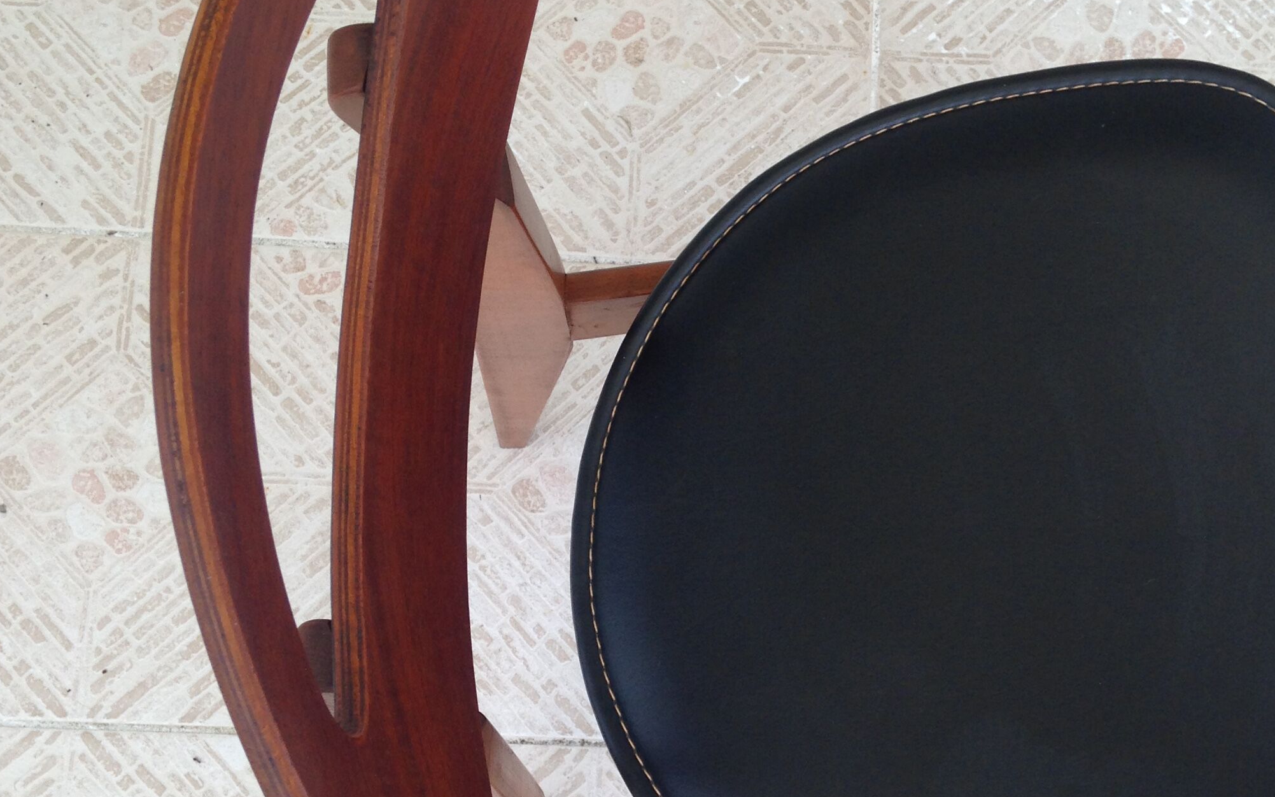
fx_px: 1981
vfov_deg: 22.7
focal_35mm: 57
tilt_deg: -73.7
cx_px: 773
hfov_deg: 35.5
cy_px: 464
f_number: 2.4
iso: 50
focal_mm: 4.12
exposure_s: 1/157
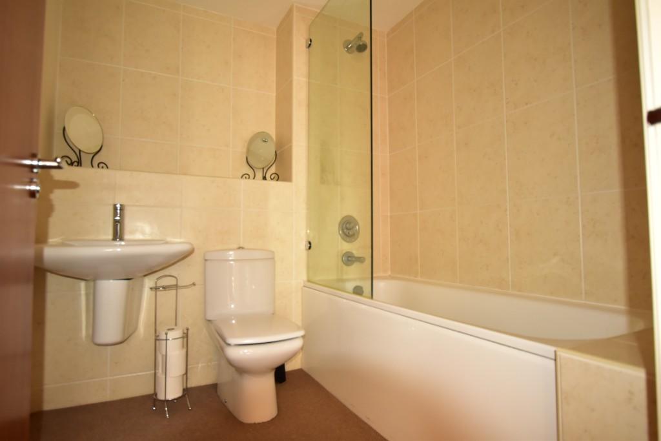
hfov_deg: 85.4
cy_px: 220
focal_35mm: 20
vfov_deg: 63.2
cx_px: 330
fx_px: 358
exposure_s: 1/60
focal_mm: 13
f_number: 4
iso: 1600
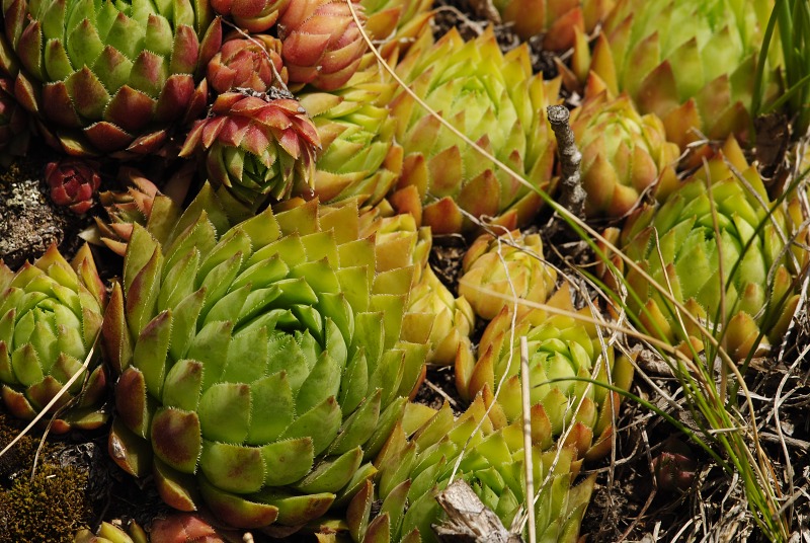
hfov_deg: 16.0
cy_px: 272
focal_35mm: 128
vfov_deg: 10.8
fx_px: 2873
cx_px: 405
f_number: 10
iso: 100
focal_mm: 85
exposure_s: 1/160
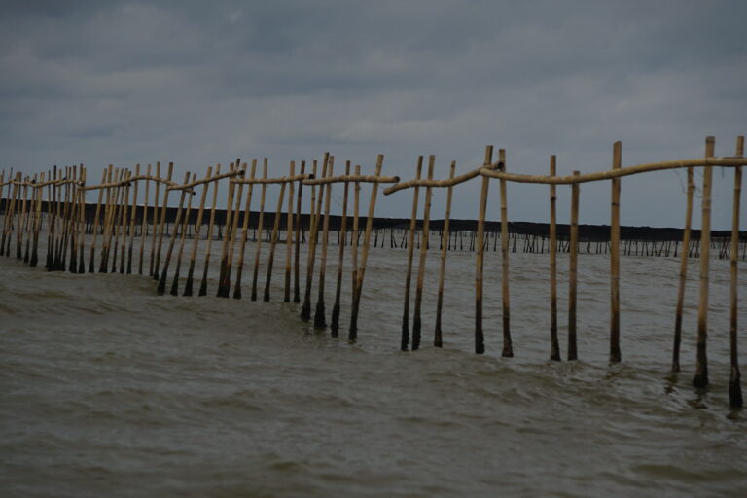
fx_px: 3257
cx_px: 374
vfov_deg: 8.7
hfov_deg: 13.1
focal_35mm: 157
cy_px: 249
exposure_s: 1/1600
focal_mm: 105
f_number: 5.6
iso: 200
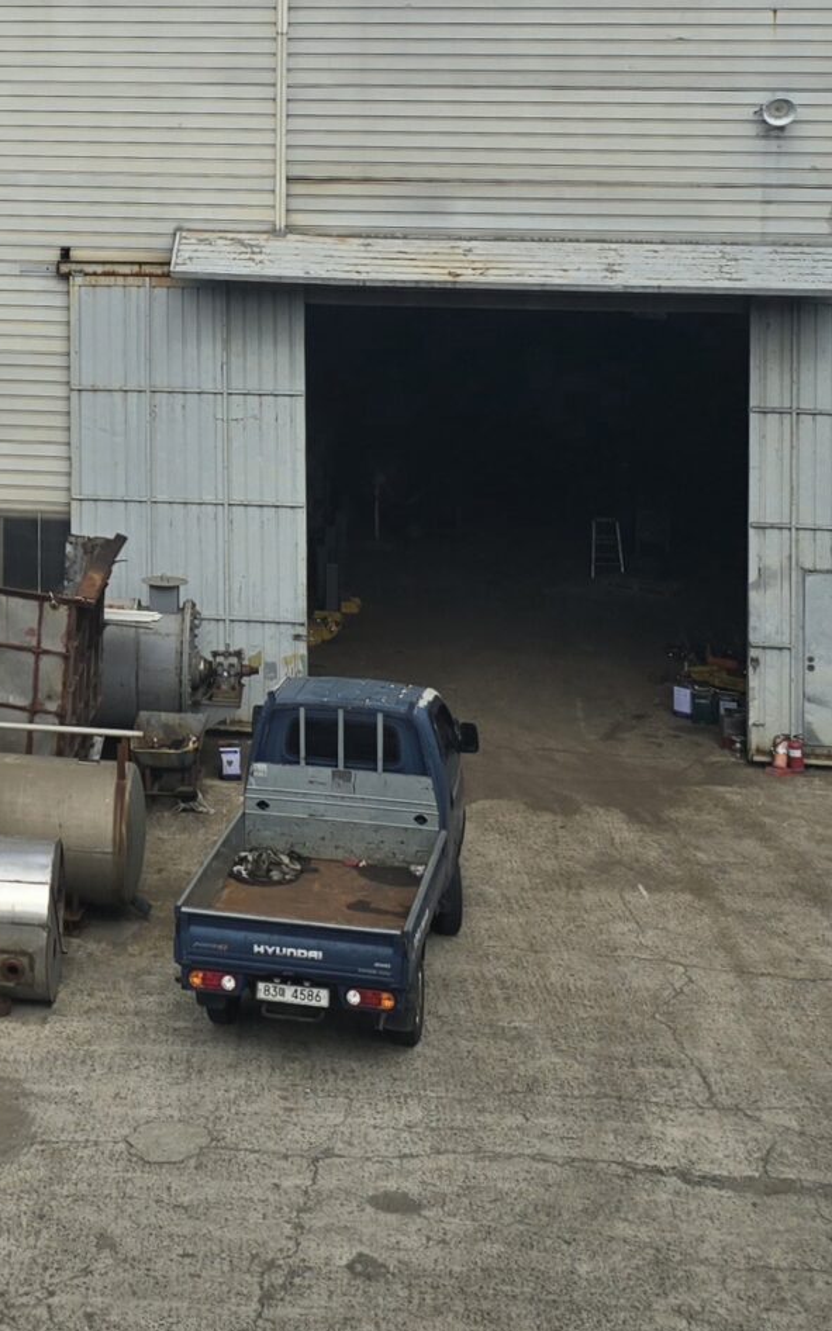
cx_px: -113
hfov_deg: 18.8
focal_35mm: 66
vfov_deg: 29.6
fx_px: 2395
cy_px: 101
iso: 12
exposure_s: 1/1111
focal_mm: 6.3
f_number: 1.7
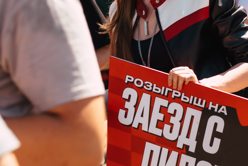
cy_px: 39
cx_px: 180
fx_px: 1606
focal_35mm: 233
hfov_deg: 8.8
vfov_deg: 5.9
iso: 100
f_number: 4.5
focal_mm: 85
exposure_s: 1/640
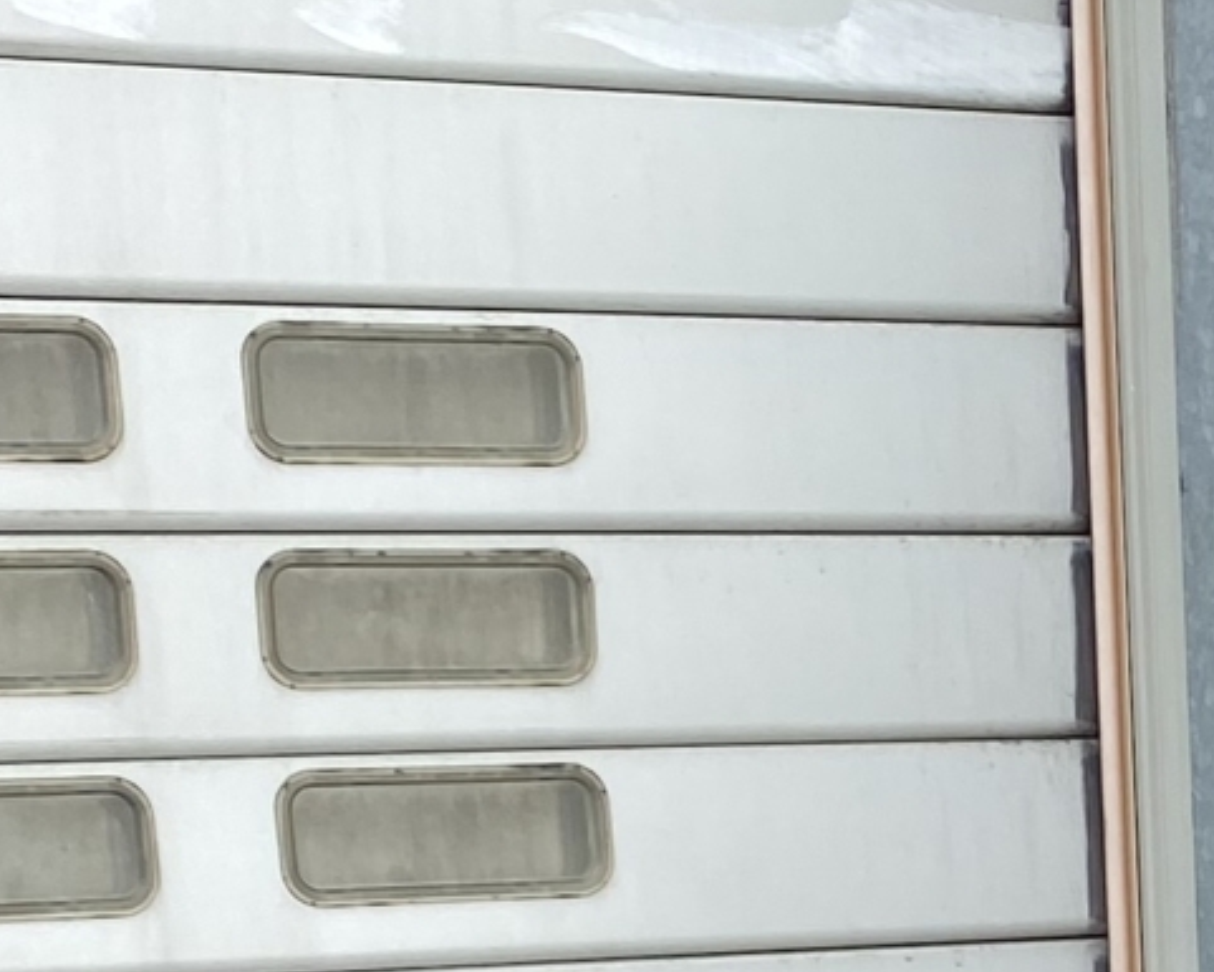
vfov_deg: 10.6
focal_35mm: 135
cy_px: 1818
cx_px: 1964
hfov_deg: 13.3
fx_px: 4851
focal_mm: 4.25
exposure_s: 1/981
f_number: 1.8
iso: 32
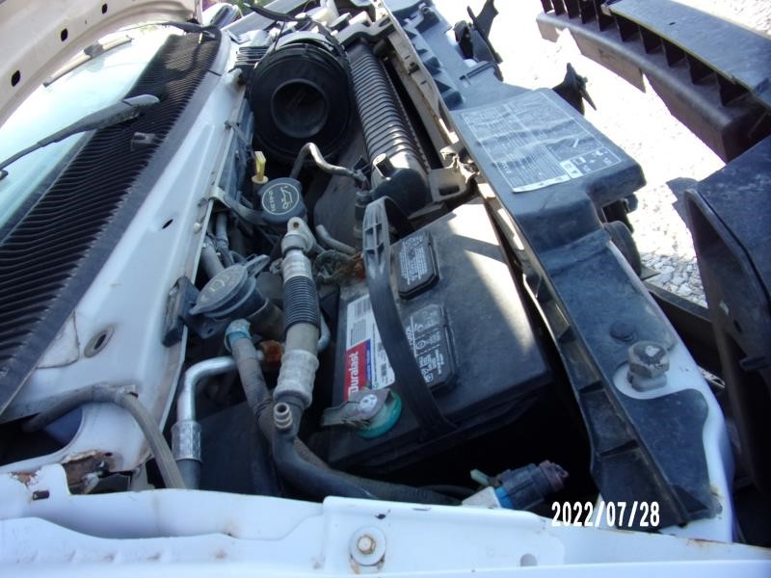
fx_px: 535
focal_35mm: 24
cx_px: 386
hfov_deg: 71.6
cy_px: 289
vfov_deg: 56.8
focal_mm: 4.3
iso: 80
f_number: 3.3
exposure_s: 1/140
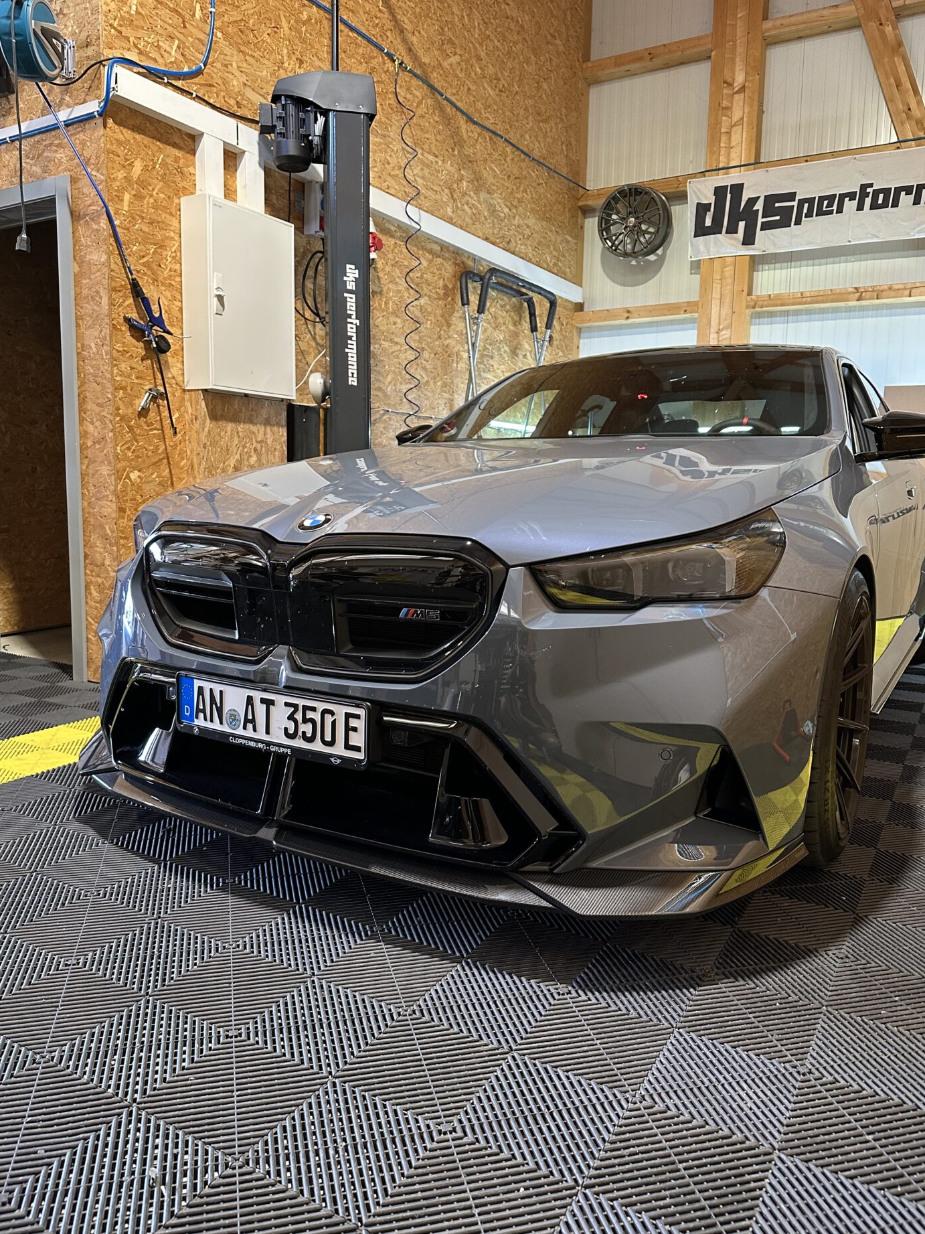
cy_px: 592
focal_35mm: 25
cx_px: 458
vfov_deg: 69.4
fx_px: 891
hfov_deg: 54.9
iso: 320
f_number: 1.78
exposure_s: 1/50
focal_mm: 6.86
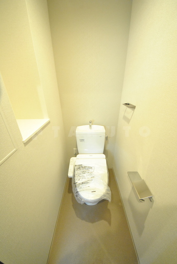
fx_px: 94
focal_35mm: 13
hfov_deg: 86.8
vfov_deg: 109.3
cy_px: 132
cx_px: 88
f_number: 4.5
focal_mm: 8.5
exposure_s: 1/25
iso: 1600
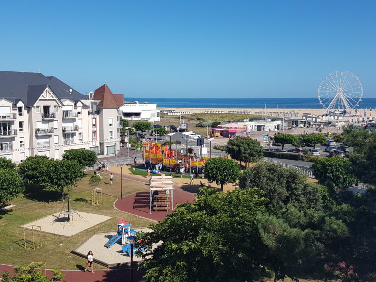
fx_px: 282
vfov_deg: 53.1
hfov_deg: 67.3
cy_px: 141
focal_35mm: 26
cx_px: 188
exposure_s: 1/2632
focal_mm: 4.2
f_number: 1.7
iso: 40
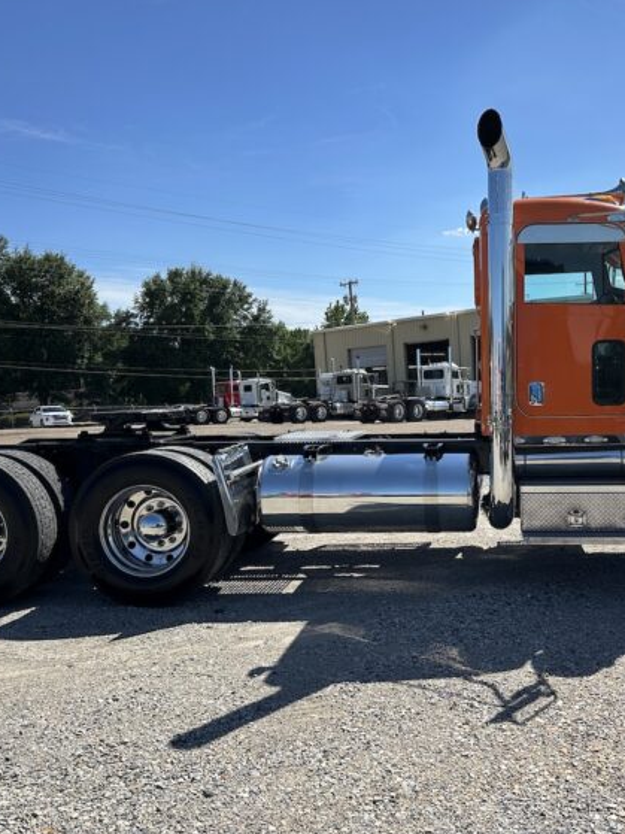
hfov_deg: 42.2
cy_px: 416
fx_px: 795
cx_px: 434
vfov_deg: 55.4
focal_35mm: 33
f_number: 1.78
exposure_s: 1/5000
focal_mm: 6.86
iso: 80
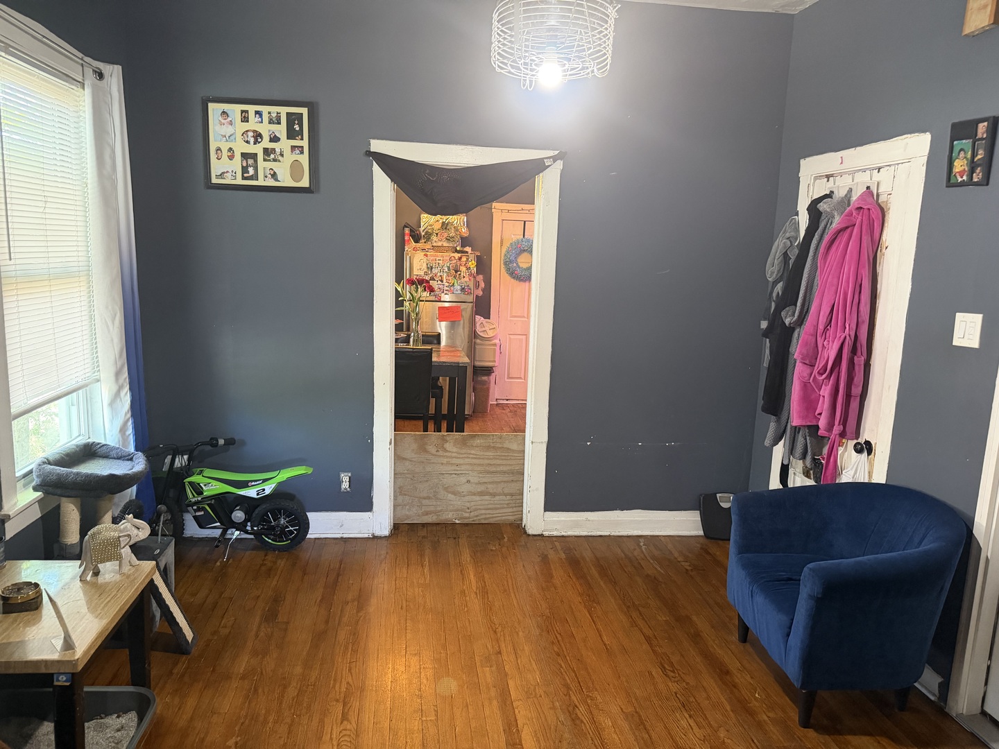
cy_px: 374
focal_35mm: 24
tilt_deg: -9.7
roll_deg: -2.0
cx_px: 500
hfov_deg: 71.6
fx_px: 693
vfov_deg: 56.8
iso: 640
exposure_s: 1/48
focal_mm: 6.76
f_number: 1.78
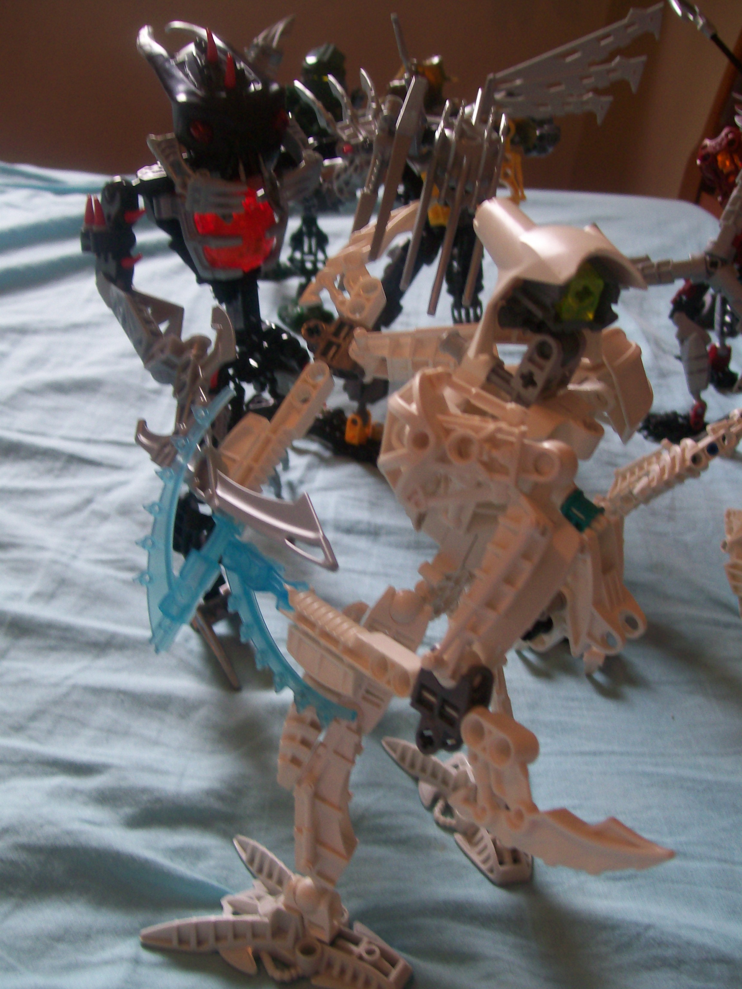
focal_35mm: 36
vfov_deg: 51.4
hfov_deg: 39.7
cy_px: 494
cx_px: 371
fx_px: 1029
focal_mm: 6
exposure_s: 1/36.6
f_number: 2.7
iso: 80
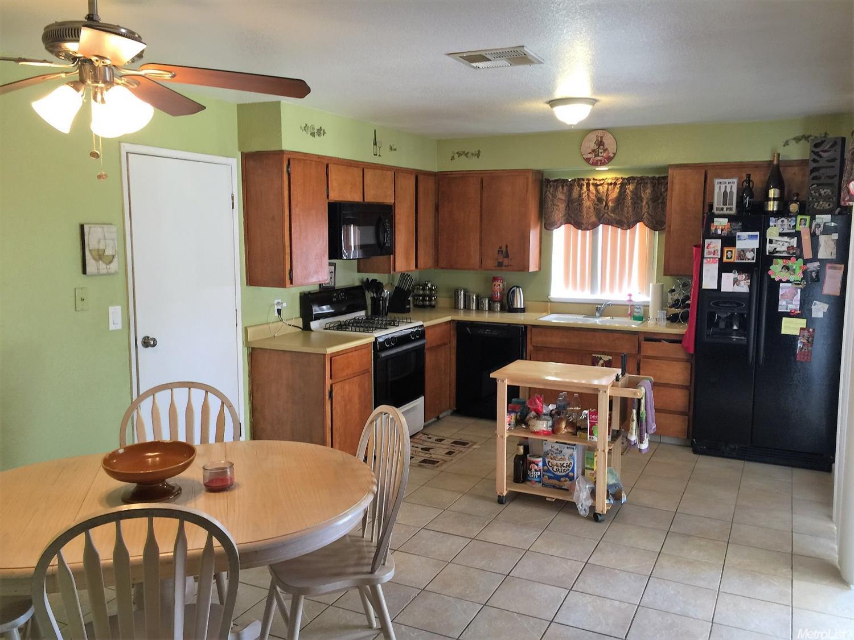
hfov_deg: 61.7
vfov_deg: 48.2
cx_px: 427
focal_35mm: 29
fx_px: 715
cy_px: 320
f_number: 2.2
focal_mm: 4.15
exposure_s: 1/15
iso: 32
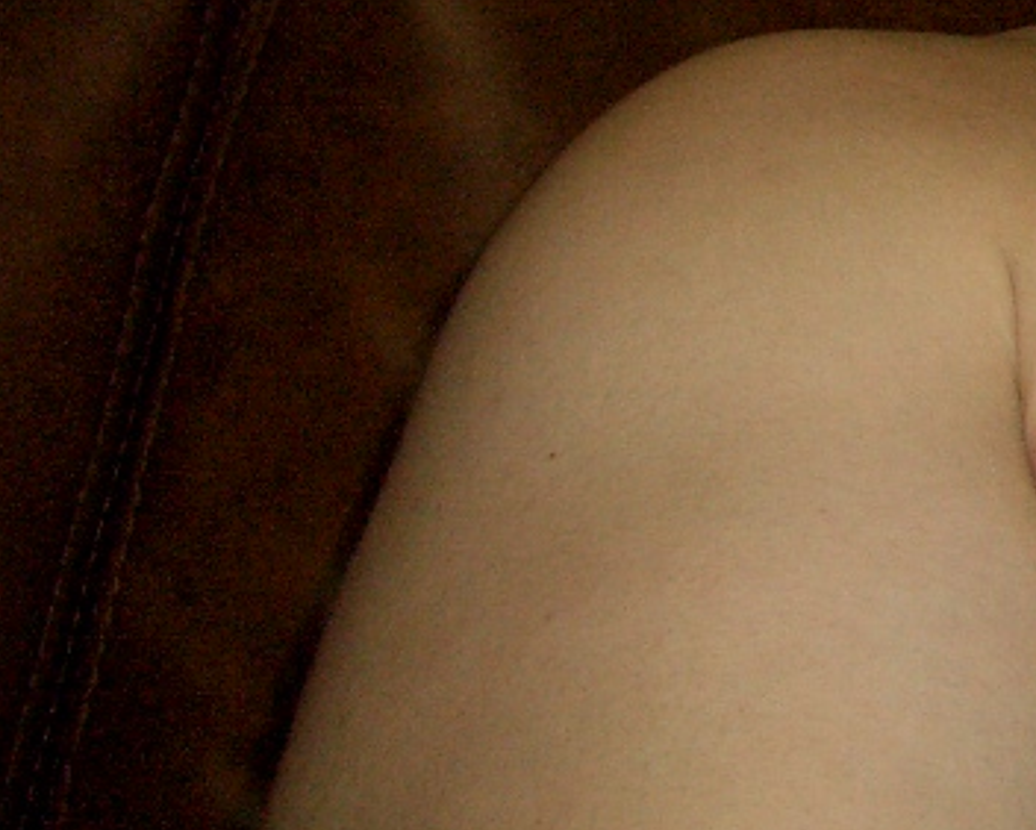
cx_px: 1728
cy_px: -418
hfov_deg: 14.8
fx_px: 3589
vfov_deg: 12.5
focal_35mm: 117
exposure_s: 1/60
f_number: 2.8
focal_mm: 7.1
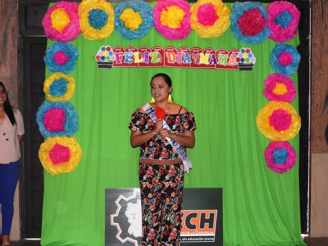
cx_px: 164
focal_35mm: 70
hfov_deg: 27.8
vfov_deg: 21.0
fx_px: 663
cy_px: 123
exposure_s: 1/30
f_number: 4.5
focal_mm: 12.5
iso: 450
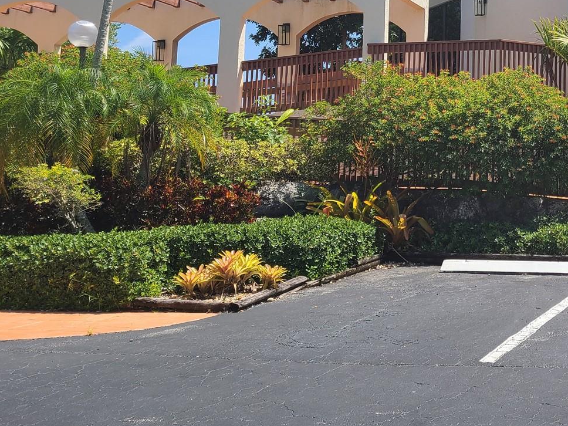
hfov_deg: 32.1
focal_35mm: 55
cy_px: 31
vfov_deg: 25.6
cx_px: 572
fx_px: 902
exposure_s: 1/2010
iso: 40
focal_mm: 5.4
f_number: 1.8
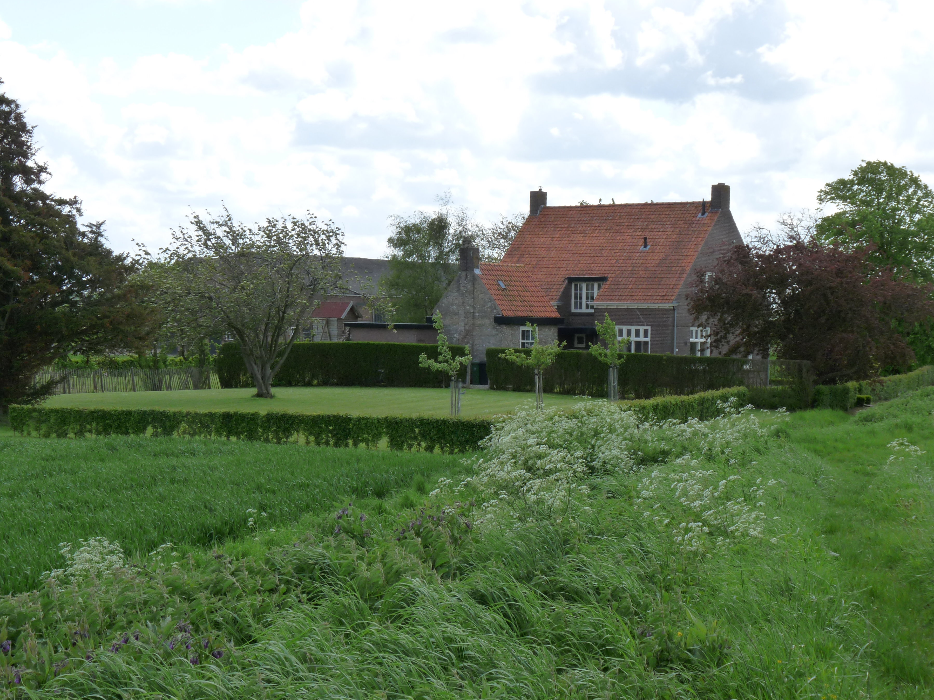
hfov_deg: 26.7
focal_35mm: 73
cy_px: 346
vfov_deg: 20.2
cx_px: 469
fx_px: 1970
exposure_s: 1/320
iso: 160
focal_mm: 12.8
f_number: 5.6
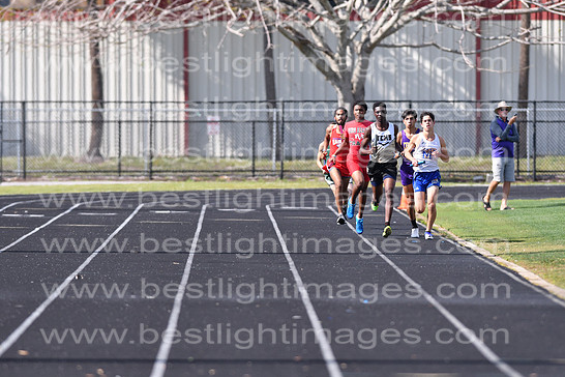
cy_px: 178
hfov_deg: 4.3
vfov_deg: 2.9
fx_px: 7501
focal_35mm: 478
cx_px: 275
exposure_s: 1/4000
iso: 400
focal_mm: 300
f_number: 4
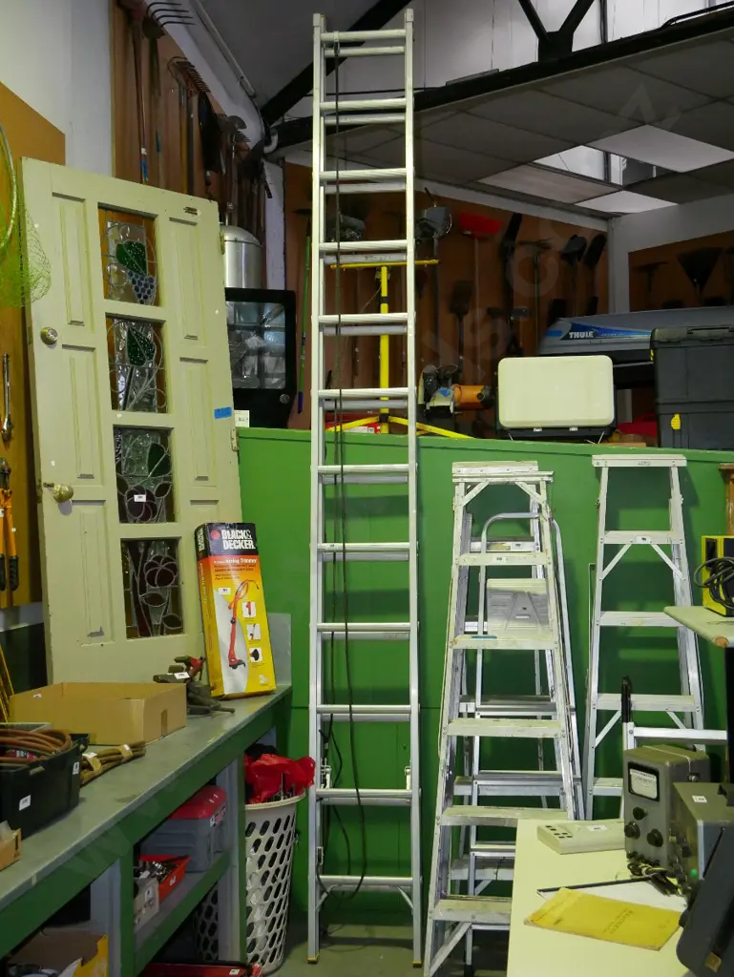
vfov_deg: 51.3
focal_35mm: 36
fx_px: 1017
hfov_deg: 39.7
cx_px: 367
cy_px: 488
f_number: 5.6
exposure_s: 1/100
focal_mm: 18
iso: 3200
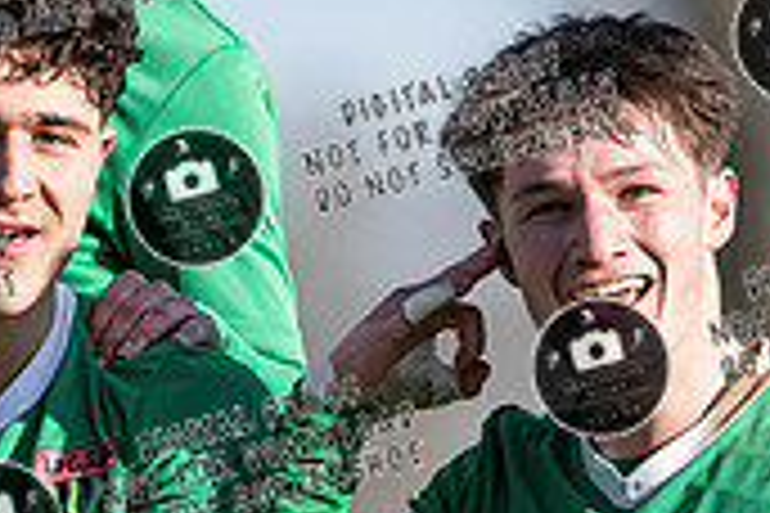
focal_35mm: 1020
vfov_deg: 1.3
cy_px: 421
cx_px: 288
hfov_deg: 2.0
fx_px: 21815
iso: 160
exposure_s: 1/1600
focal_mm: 300
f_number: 3.5
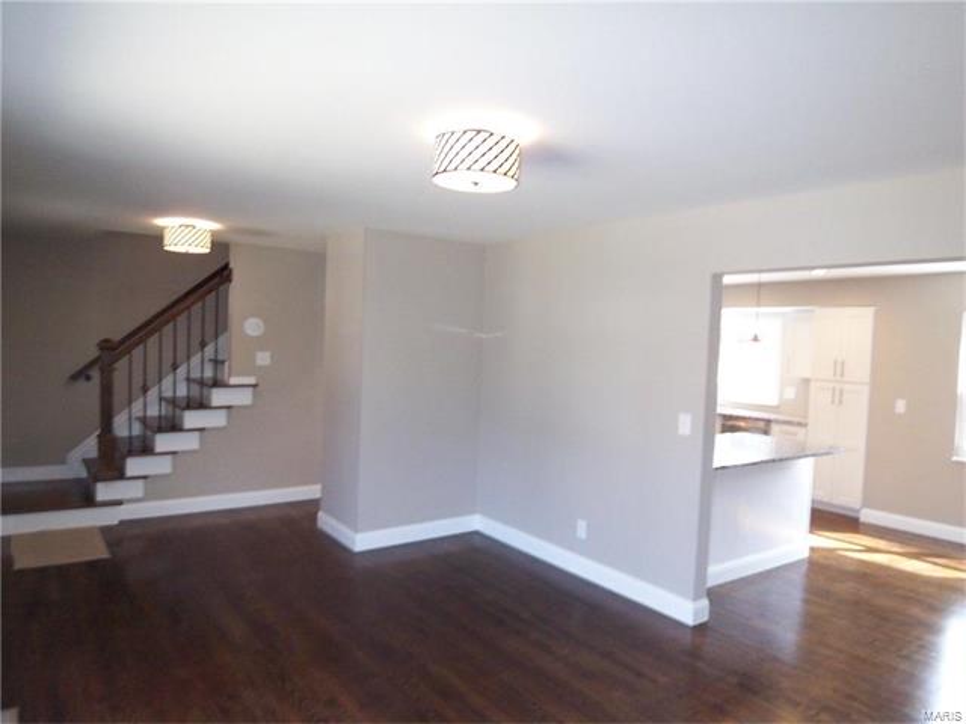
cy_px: 362
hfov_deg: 73.9
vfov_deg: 58.9
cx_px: 483
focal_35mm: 23
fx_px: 642
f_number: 2.8
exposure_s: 1/30
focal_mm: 3.8
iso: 125
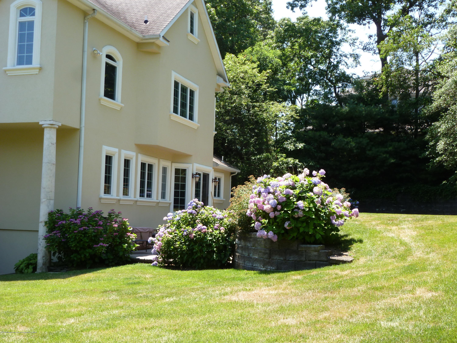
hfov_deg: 42.1
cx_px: 228
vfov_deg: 32.2
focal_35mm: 45
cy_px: 172
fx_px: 594
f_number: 4
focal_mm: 8
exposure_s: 1/160
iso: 100
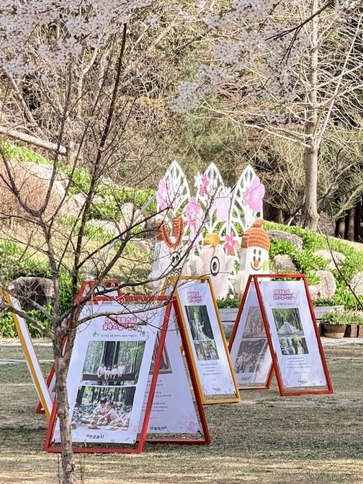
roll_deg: -0.1
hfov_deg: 5.8
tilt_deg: +4.3
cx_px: 367
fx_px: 3551
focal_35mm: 254
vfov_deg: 7.8
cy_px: 6
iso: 50
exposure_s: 1/239
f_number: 2.8
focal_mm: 16.89
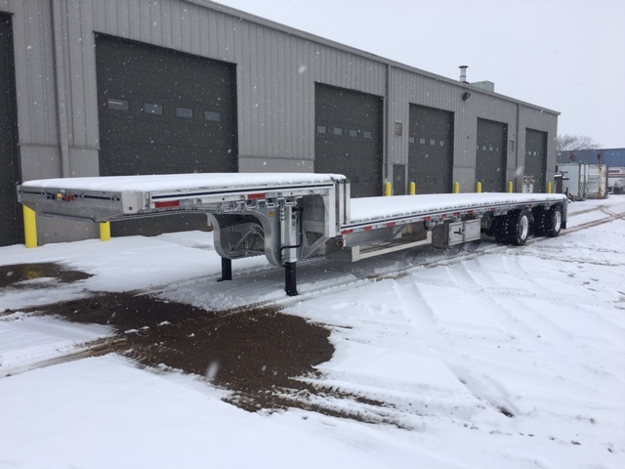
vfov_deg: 48.2
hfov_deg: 61.7
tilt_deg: -3.5
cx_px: 312
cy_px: 234
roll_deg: +0.8
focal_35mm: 29
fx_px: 524
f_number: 2.2
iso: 25
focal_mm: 4.15
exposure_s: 1/601
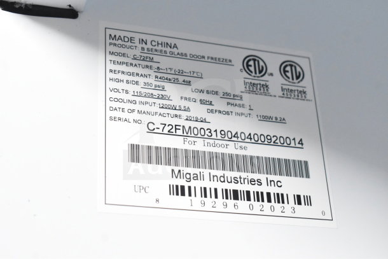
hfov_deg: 29.2
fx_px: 744
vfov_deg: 19.7
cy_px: 130
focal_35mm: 69
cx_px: 194
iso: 6400
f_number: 8
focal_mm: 46
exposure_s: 1/250
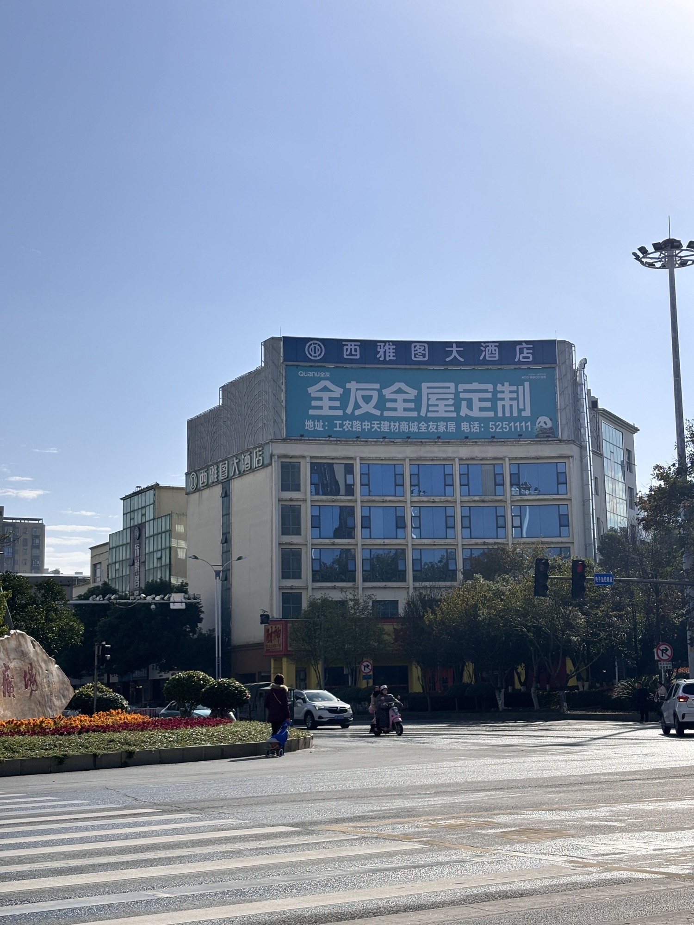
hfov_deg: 28.0
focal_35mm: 52
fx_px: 1390
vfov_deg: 36.8
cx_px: 347
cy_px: 462
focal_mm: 5.96
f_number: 1.6
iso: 40
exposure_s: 1/5952
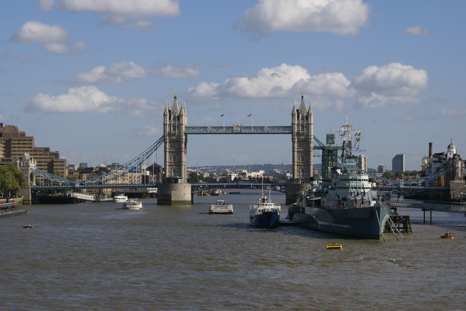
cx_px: 224
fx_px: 1217
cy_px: 152
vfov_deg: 14.6
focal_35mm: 94
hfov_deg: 21.7
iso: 100
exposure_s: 1/160
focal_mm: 60
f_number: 11
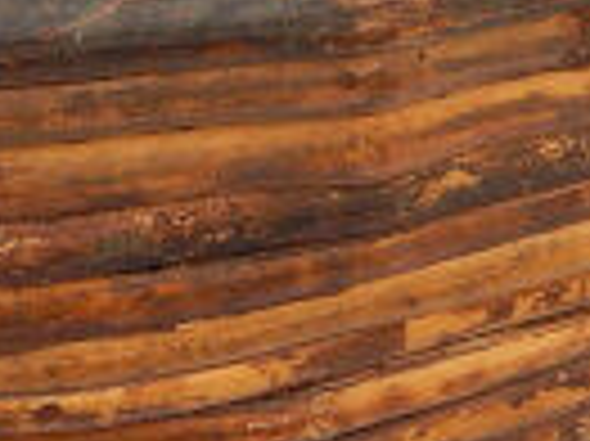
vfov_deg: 5.7
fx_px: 4461
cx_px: -347
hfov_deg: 7.4
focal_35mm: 262
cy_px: 117
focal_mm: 7.7
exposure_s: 1/320
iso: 125
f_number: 3.6
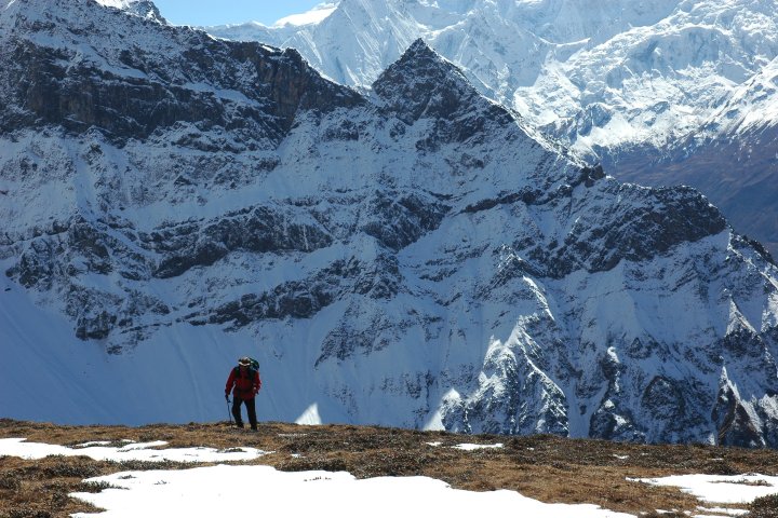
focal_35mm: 66
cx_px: 389
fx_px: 1426
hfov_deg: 30.5
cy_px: 259
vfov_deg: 20.6
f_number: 10
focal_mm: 44
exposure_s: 1/320
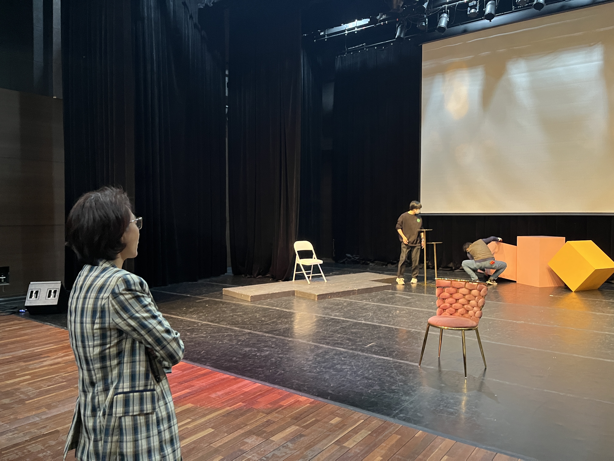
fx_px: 461
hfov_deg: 67.3
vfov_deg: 53.1
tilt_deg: -1.2
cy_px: 230
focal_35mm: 26
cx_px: 307
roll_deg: +1.0
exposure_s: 1/30
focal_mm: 5.1
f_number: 1.6
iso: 500
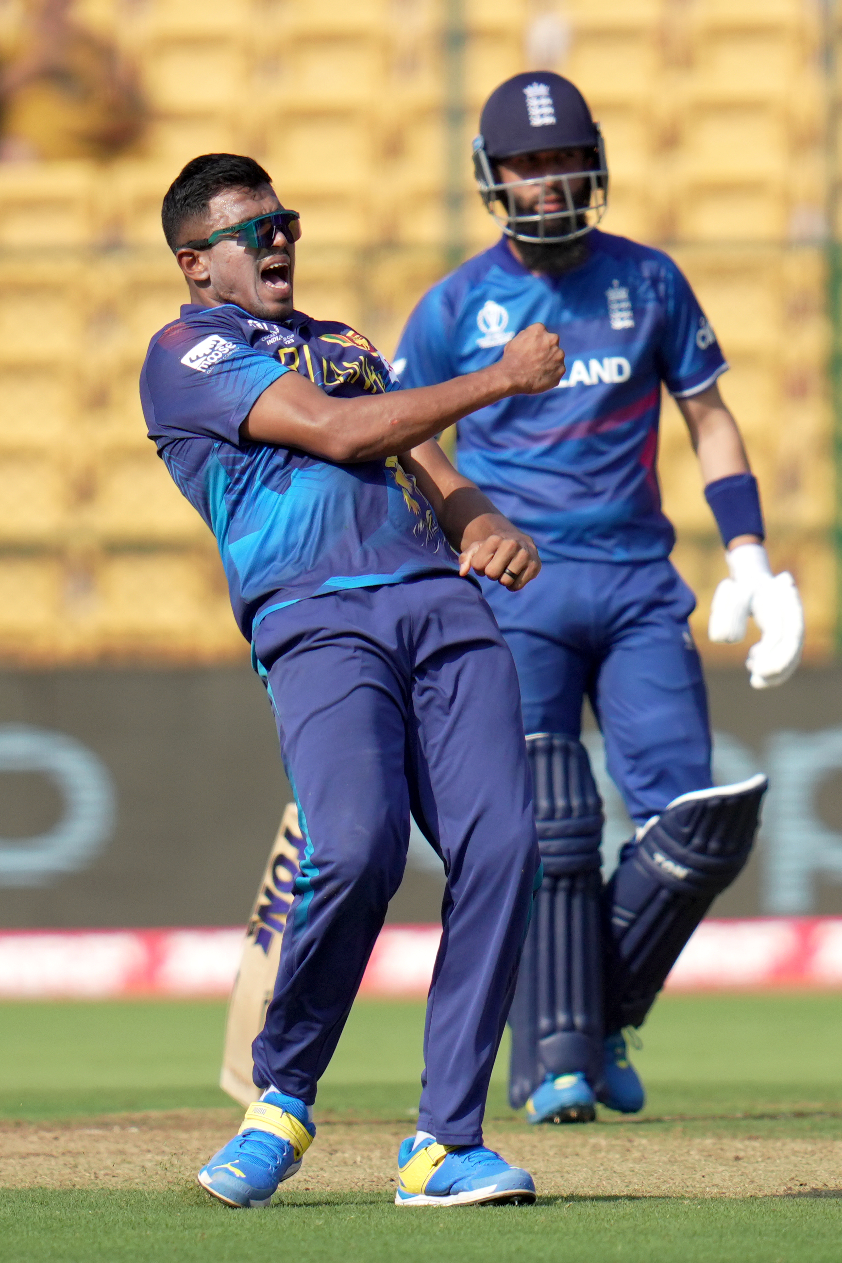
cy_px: 632
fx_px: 14032
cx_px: 421
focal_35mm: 400
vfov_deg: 5.2
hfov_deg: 3.4
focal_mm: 400
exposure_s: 1/8000
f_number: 2.8
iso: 400
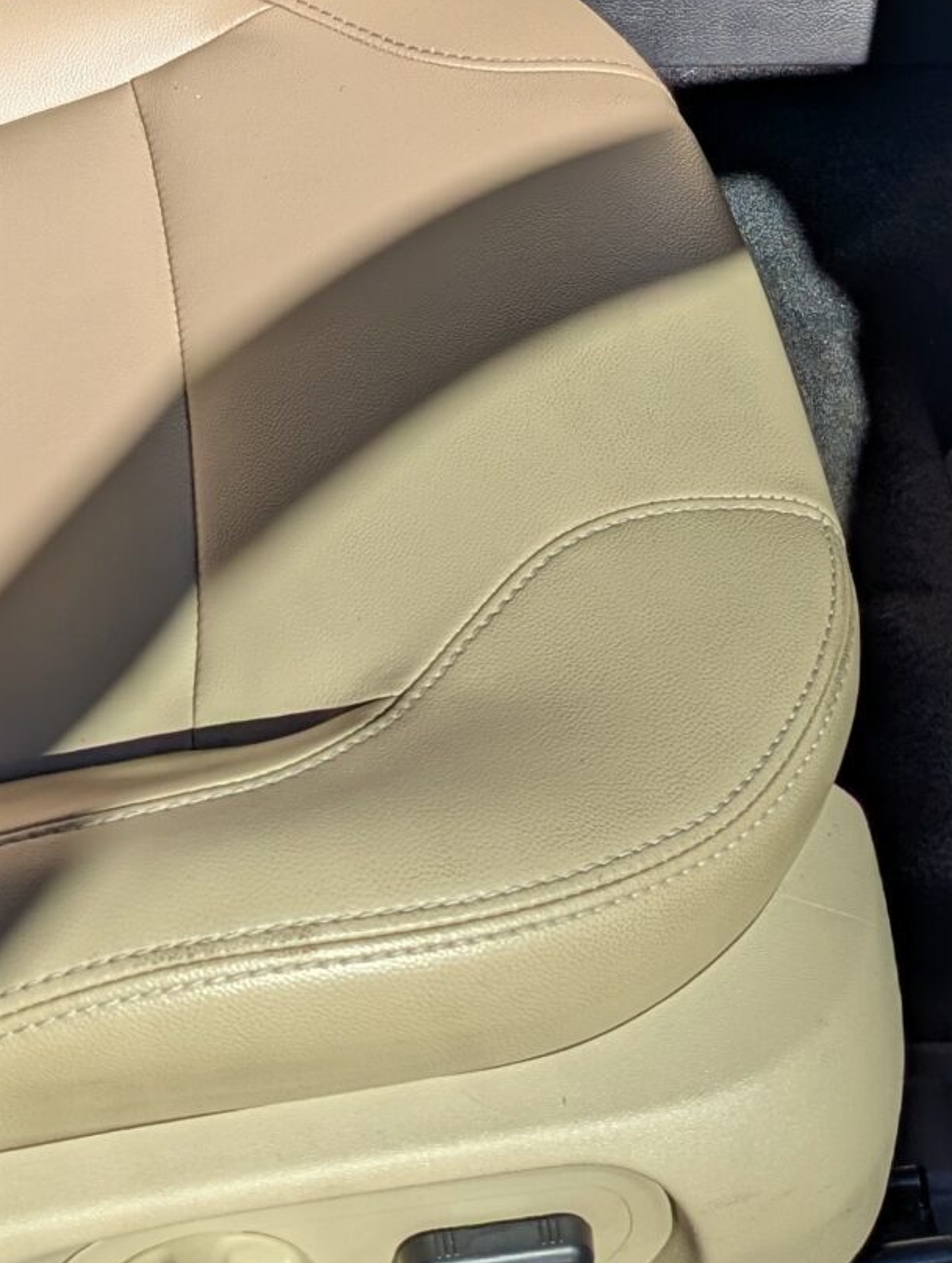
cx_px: 374
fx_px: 2778
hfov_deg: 19.4
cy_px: -544
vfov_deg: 22.0
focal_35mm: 76
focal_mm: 6.9
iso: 24
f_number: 1.68
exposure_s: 1/1151
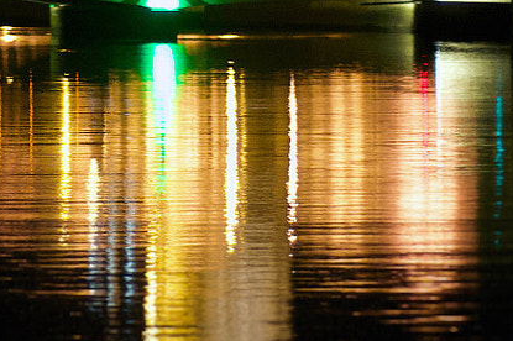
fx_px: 4115
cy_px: -97
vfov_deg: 4.7
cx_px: 131
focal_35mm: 289
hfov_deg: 7.1
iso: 1000
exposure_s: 1/30
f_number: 1.8
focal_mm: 50
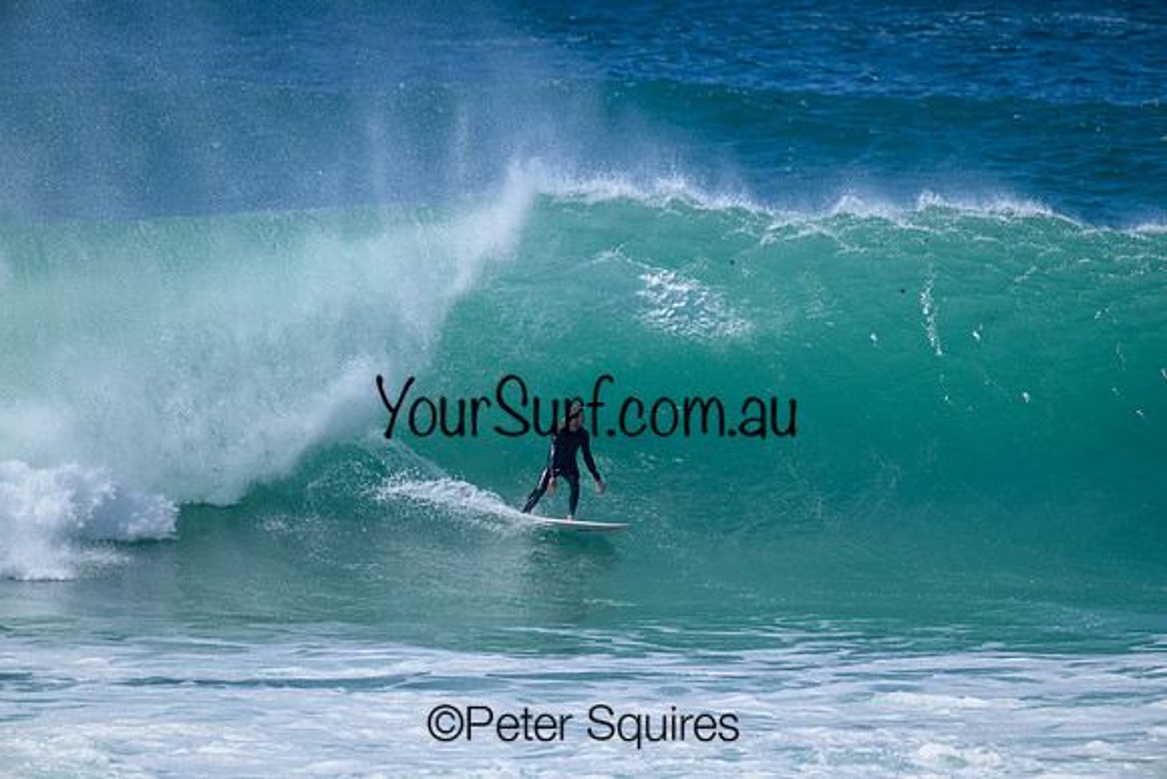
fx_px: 18157
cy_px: 390
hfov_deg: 3.7
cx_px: 584
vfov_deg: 2.5
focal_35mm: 560
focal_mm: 560
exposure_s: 1/2000
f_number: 8
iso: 450
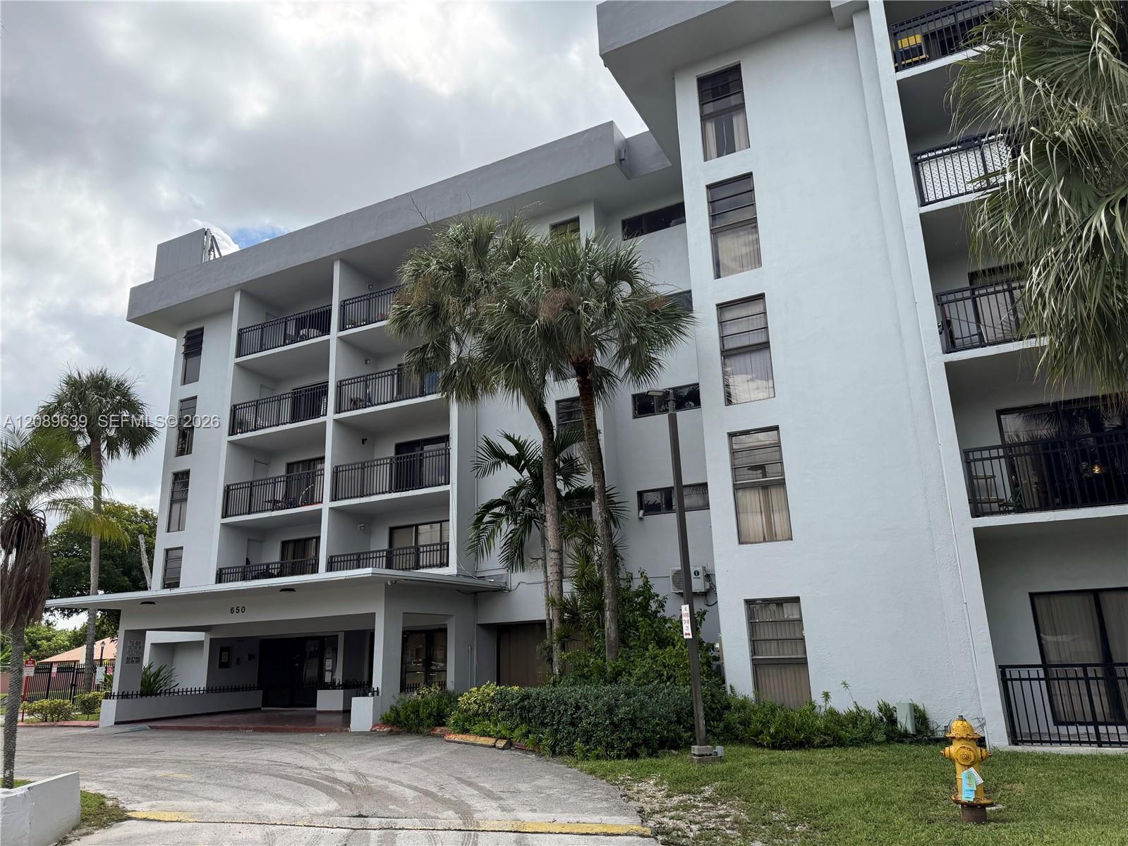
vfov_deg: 56.8
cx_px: 564
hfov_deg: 71.6
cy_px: 423
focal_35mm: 24
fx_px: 782
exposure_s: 1/3953
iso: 100
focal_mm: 6.76
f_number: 1.78
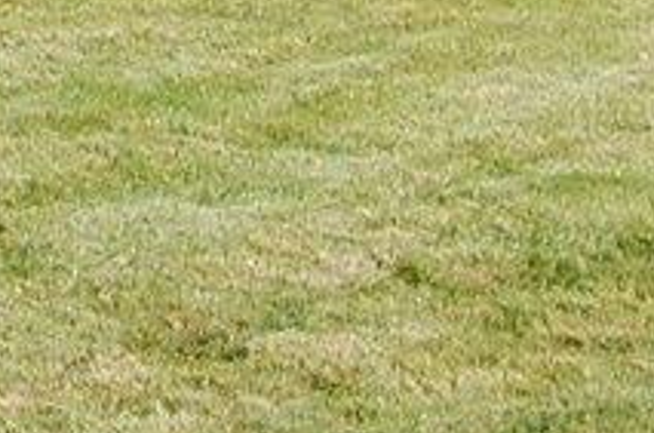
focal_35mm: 276
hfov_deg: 7.3
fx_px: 5003
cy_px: -602
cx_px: -424
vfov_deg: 4.8
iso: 200
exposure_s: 1/320
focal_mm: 26
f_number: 9
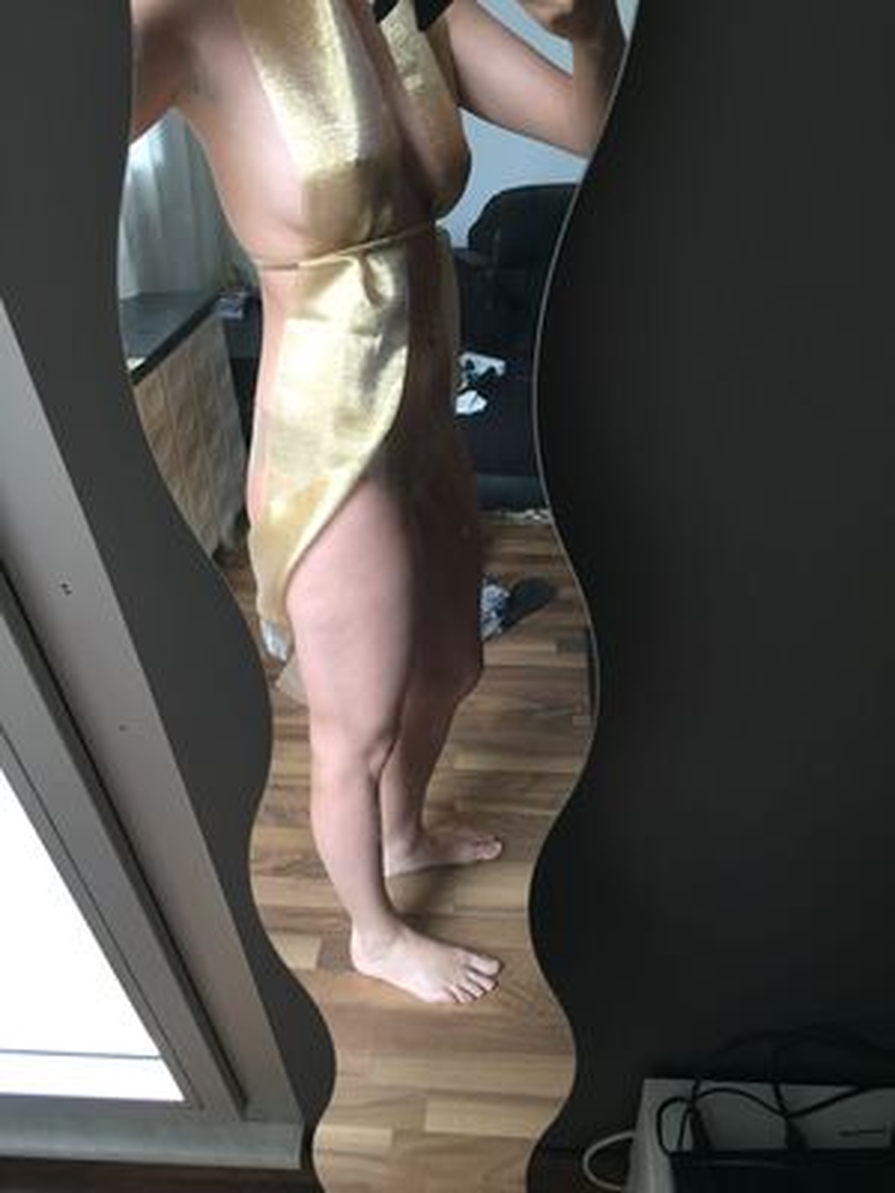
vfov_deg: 61.7
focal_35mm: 29
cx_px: 448
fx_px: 1000
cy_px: 596
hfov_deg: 48.2
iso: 64
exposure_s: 1/30
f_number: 2.2
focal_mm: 4.15
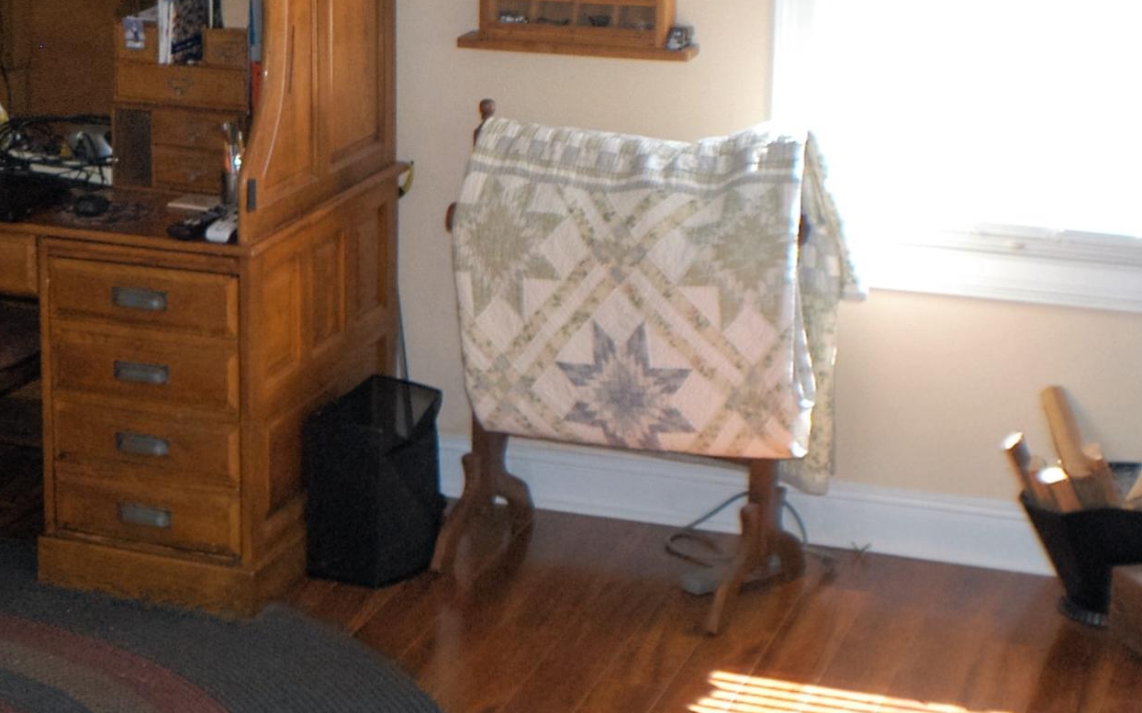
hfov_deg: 17.8
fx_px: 3555
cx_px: -30
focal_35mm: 114
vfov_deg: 11.4
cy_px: 87
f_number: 4.5
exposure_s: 1/90
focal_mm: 31
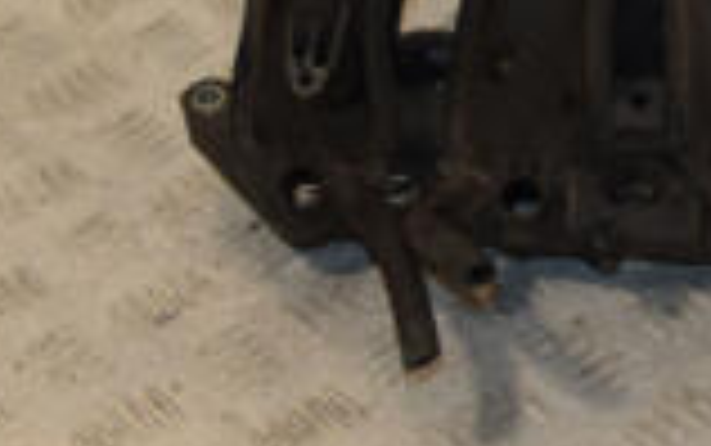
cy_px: -329
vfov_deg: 9.8
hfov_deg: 15.9
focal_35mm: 128
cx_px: 778
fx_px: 2482
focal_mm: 22
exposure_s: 1/200
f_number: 6.3
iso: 800
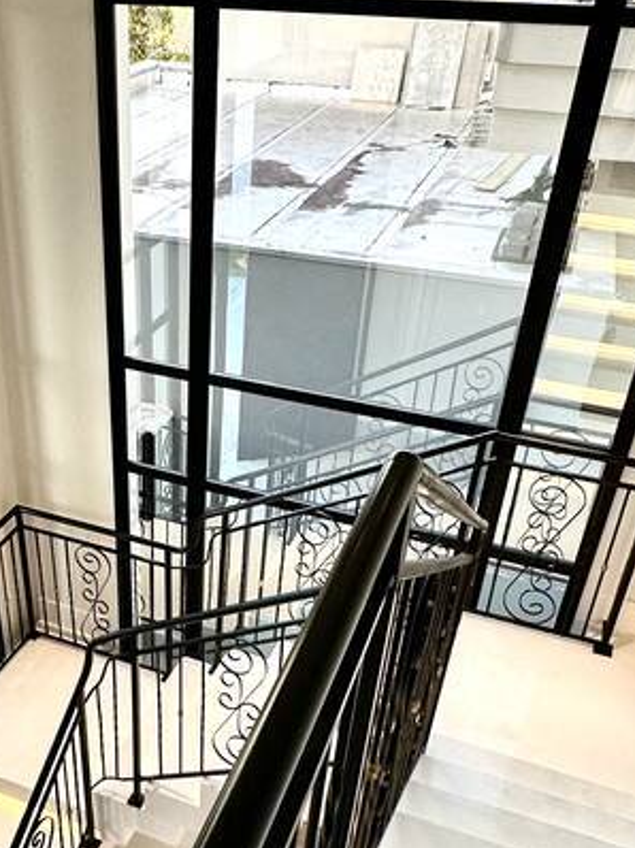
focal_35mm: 38
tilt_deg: -33.7
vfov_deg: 48.4
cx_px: 166
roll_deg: -1.0
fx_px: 930
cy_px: 543
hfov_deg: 36.9
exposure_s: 1/120
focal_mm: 2.22
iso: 200
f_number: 2.2
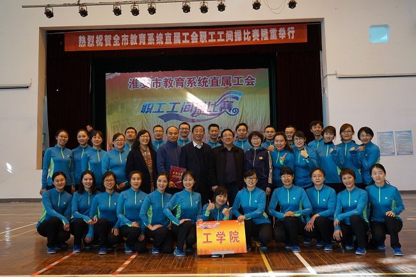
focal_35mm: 32
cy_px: 138
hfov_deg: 58.7
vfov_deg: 41.1
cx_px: 208
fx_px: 370
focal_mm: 32
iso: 800
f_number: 4
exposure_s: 1/160
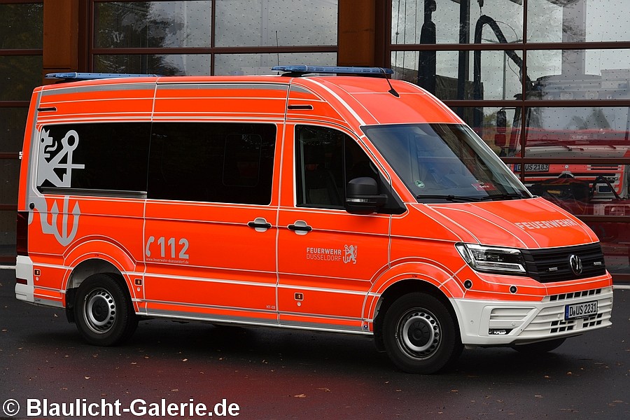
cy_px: 210
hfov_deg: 23.9
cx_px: 315
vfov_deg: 16.1
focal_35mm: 85
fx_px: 1487
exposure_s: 1/250
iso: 200
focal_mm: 85
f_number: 8
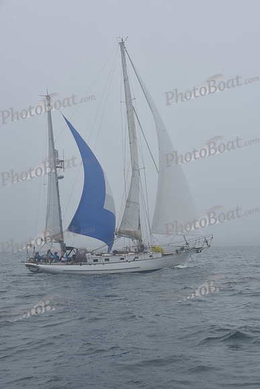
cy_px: 194
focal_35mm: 70
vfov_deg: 28.8
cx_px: 130
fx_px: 758
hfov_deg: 19.5
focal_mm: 70
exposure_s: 1/800
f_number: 11
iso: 250
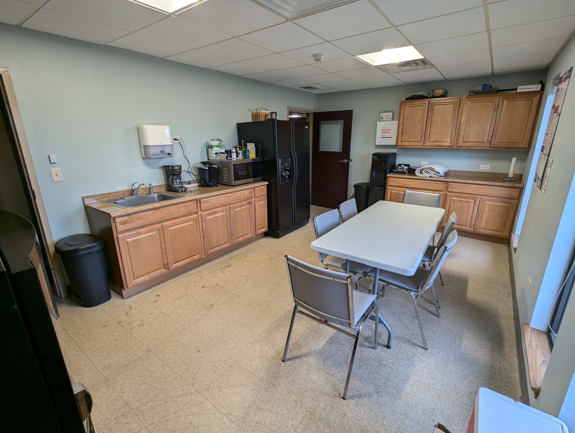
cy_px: 216
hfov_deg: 94.4
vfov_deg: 78.3
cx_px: 288
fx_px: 266
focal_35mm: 16
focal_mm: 2.35
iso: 57
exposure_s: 1/23.8
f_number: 2.2
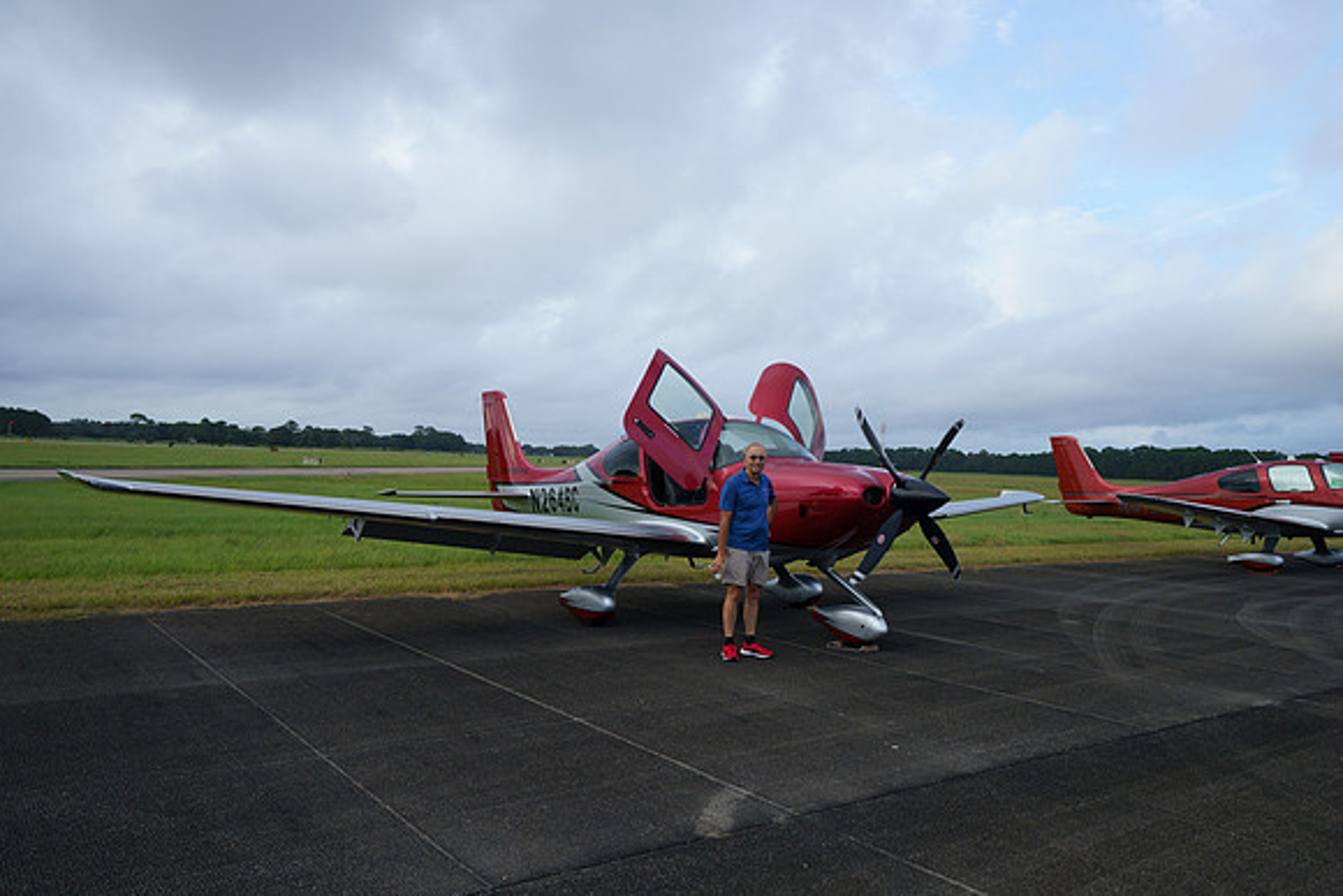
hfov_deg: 67.4
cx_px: 672
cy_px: 448
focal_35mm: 27
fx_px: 1007
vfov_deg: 48.0
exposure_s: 1/400
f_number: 6.3
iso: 500
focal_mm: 27
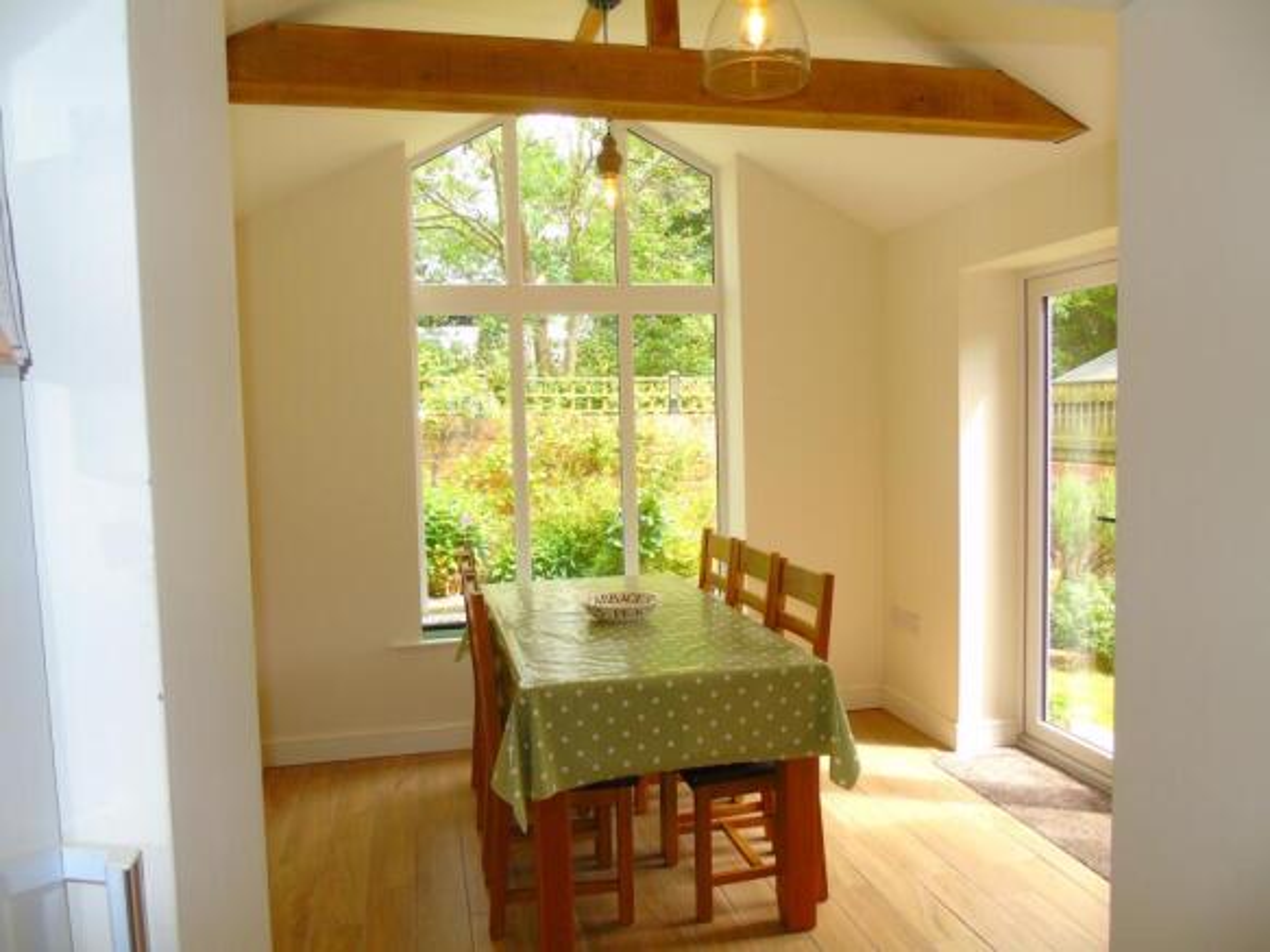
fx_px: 917
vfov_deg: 54.9
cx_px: 635
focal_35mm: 25
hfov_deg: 69.4
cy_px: 476
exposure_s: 1/50
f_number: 3.4
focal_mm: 4.4
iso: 80
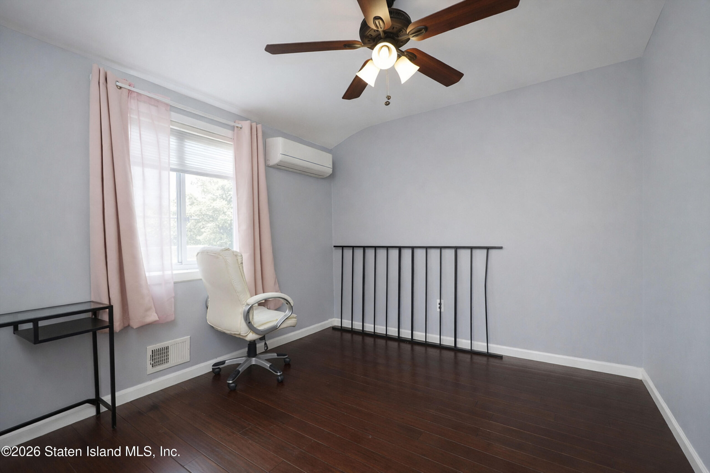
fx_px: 316
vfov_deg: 73.8
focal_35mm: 16
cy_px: 236
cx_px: 355
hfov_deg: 96.7
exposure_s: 1/30
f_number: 4
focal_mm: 16
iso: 64
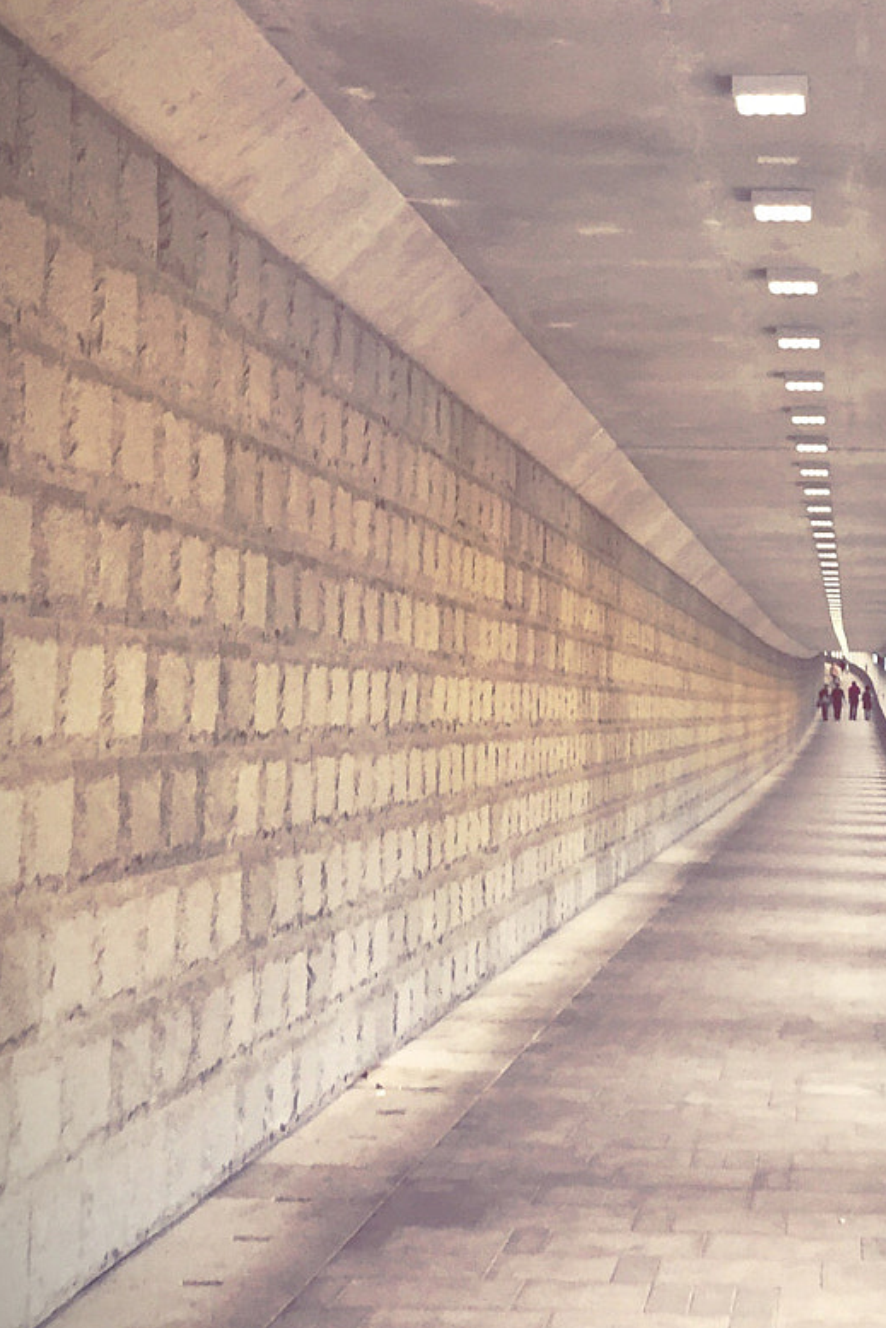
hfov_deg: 21.3
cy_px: 575
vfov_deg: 32.3
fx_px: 2288
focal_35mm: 62
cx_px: 838
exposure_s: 1/30
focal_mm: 4.15
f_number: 2.2
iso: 40
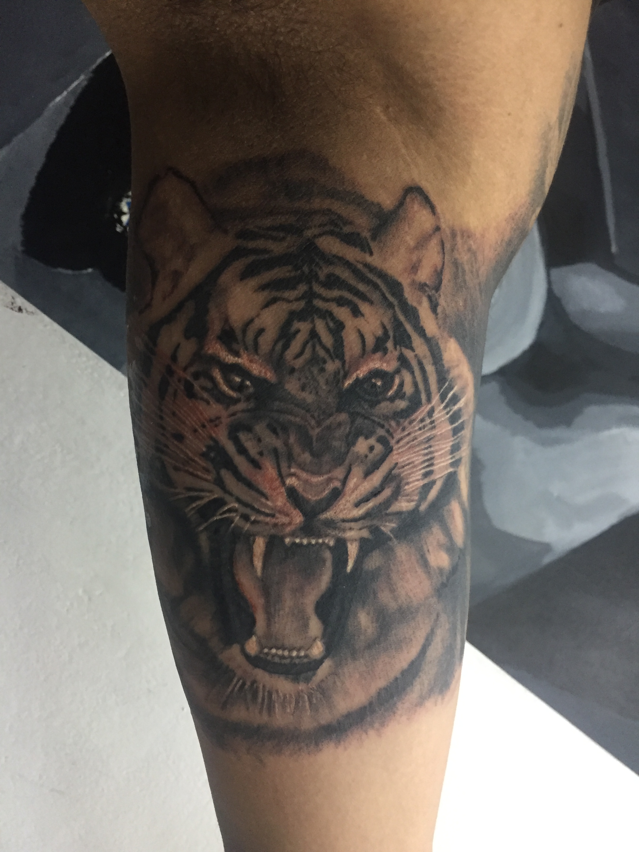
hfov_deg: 48.2
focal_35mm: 29
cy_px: 426
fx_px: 714
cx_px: 320
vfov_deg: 61.7
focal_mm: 4.15
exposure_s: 1/30
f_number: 2.2
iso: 160
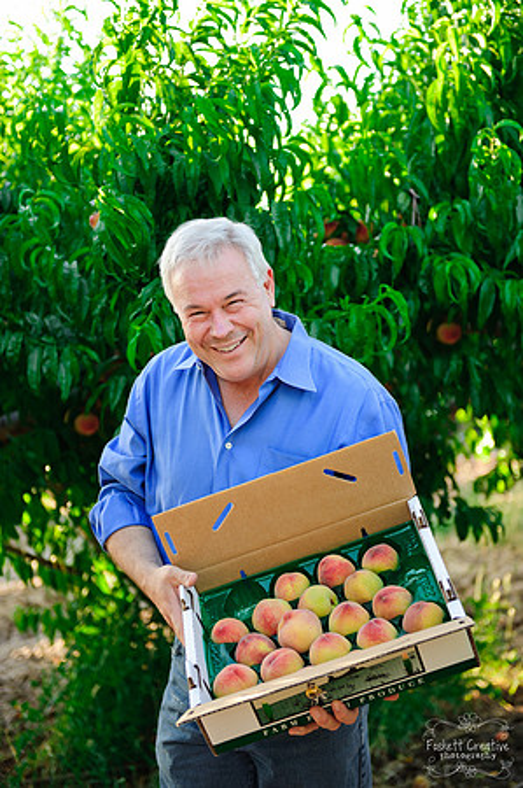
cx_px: 262
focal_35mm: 58
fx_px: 1267
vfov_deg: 34.5
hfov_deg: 23.3
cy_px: 394
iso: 200
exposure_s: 1/250
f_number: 3.2
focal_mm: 58
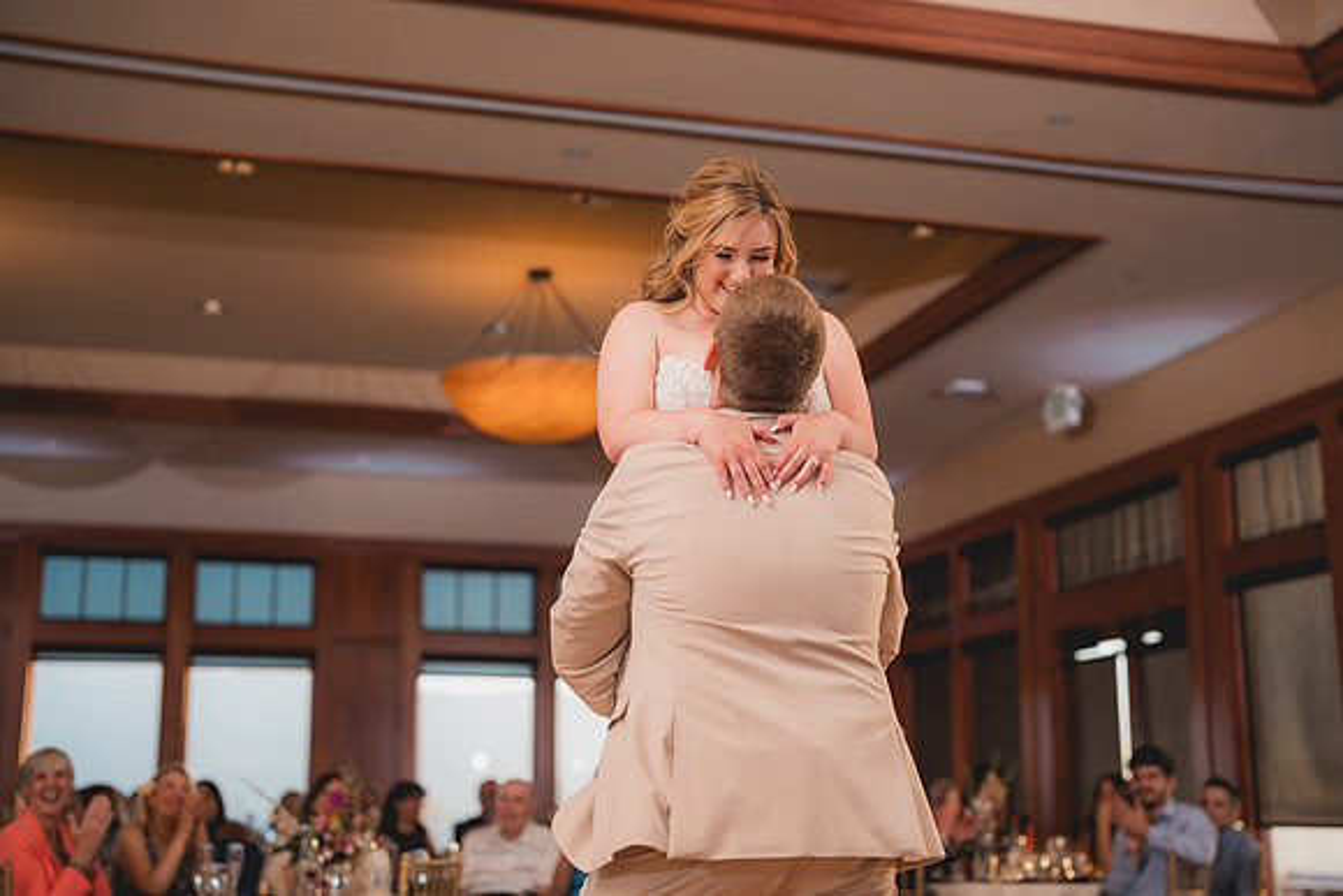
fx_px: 1866
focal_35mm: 50
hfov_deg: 39.6
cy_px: 448
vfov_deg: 27.0
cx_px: 672
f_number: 1.8
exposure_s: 1/250
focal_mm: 50
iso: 125
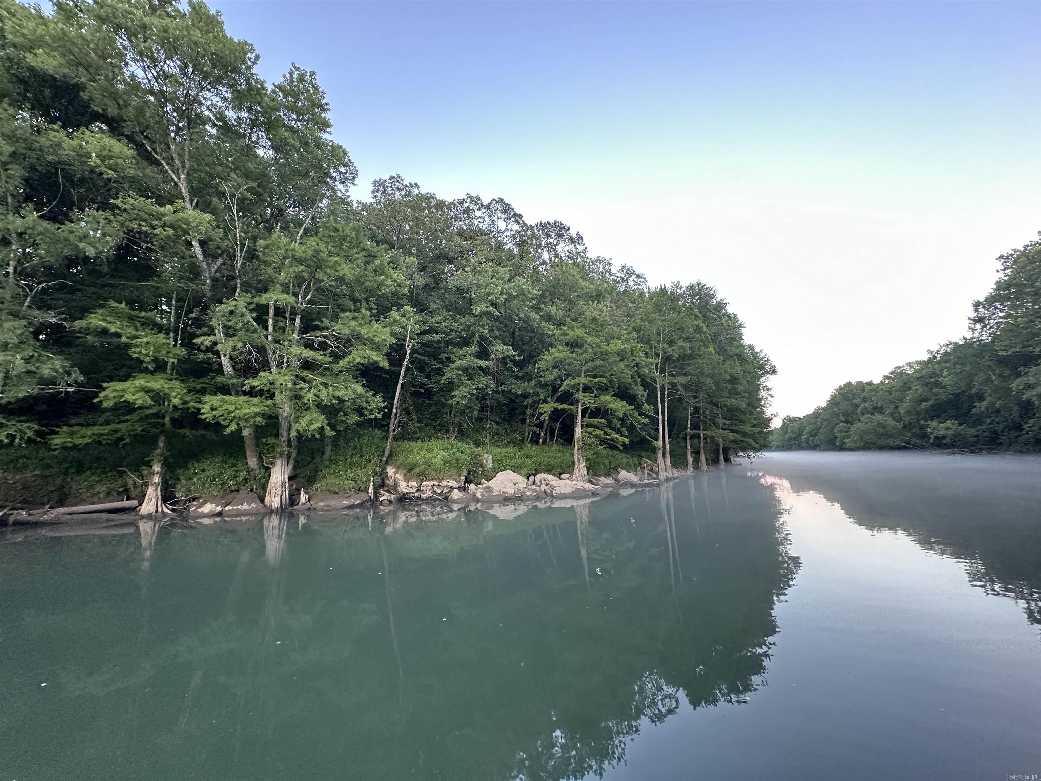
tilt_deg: +8.6
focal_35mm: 14
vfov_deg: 85.7
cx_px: 520
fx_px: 421
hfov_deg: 102.1
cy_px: 390
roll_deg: +0.7
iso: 320
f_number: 2.2
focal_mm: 2.22
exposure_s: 1/91
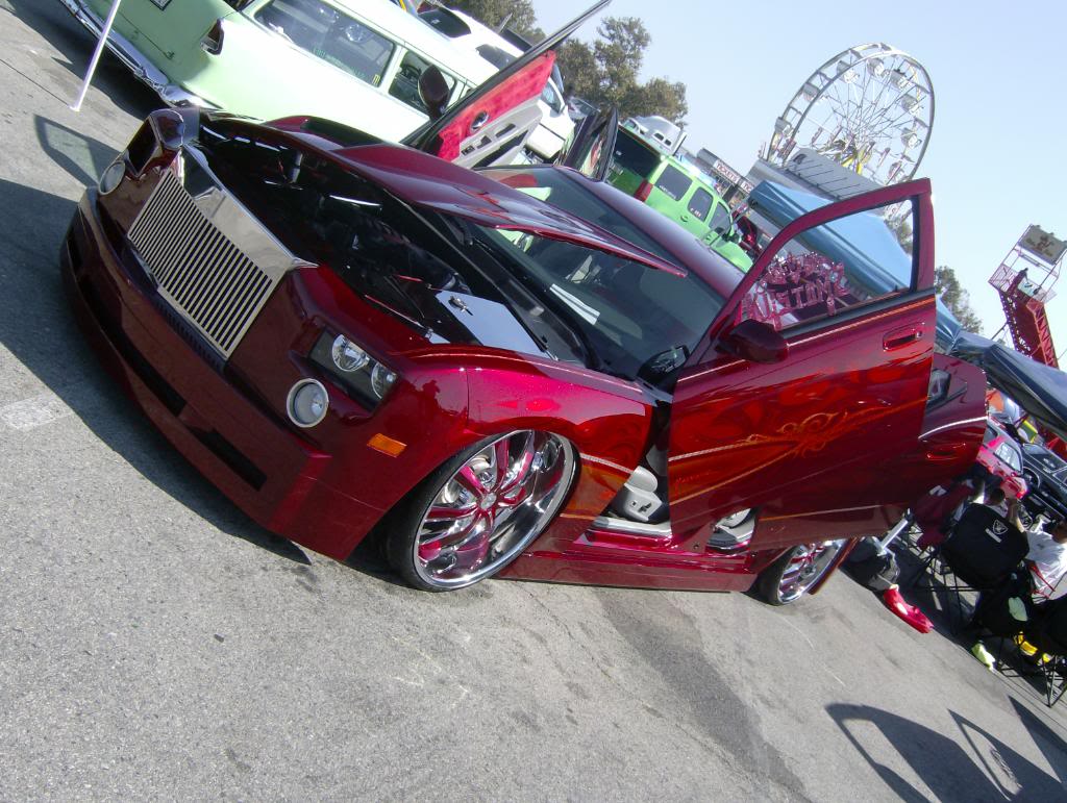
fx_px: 1111
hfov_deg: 51.3
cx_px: 534
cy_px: 402
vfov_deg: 39.7
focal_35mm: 36
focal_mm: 6
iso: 100
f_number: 4.7
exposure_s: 1/442
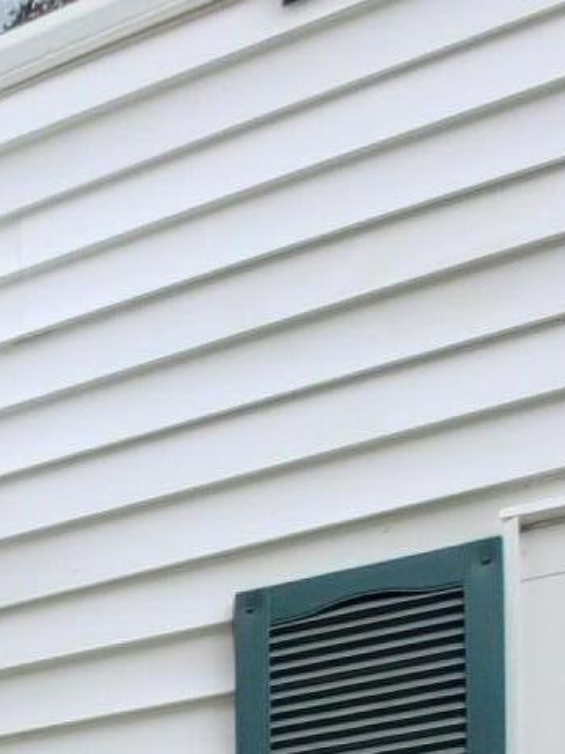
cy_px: 1313
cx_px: -557
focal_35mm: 56
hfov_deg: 18.1
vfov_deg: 22.5
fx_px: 1219
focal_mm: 1.74
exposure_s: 1/291
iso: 40
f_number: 2.2
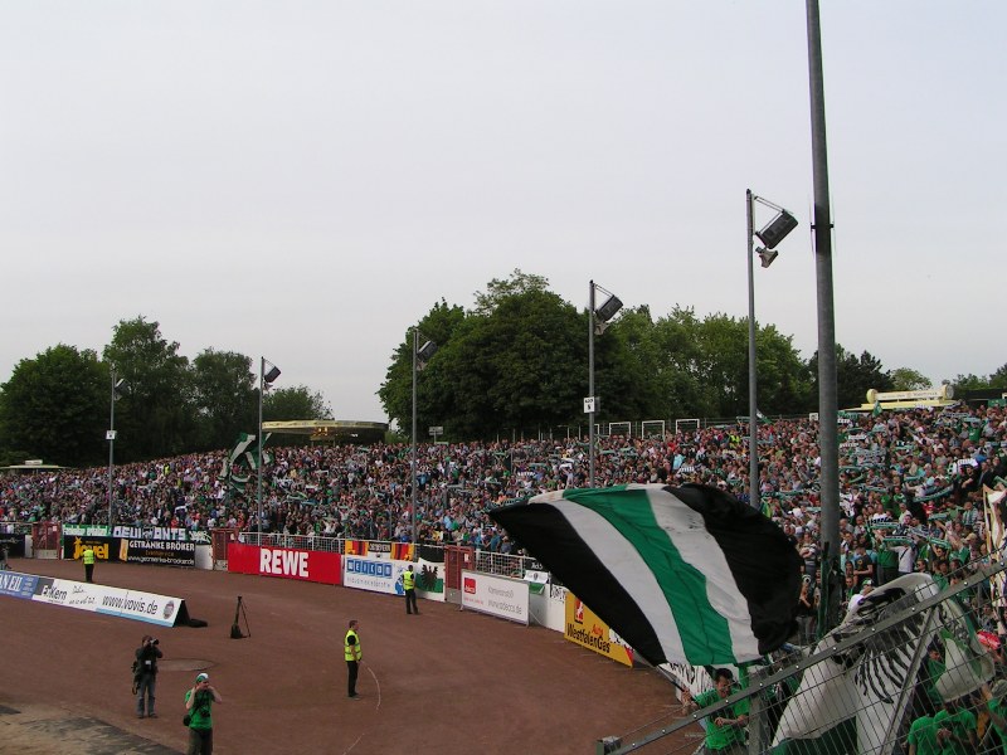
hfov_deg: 49.0
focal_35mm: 38
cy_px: 378
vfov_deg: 37.7
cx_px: 504
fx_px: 1105
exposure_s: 1/250
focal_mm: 5.8
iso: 50
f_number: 5.6
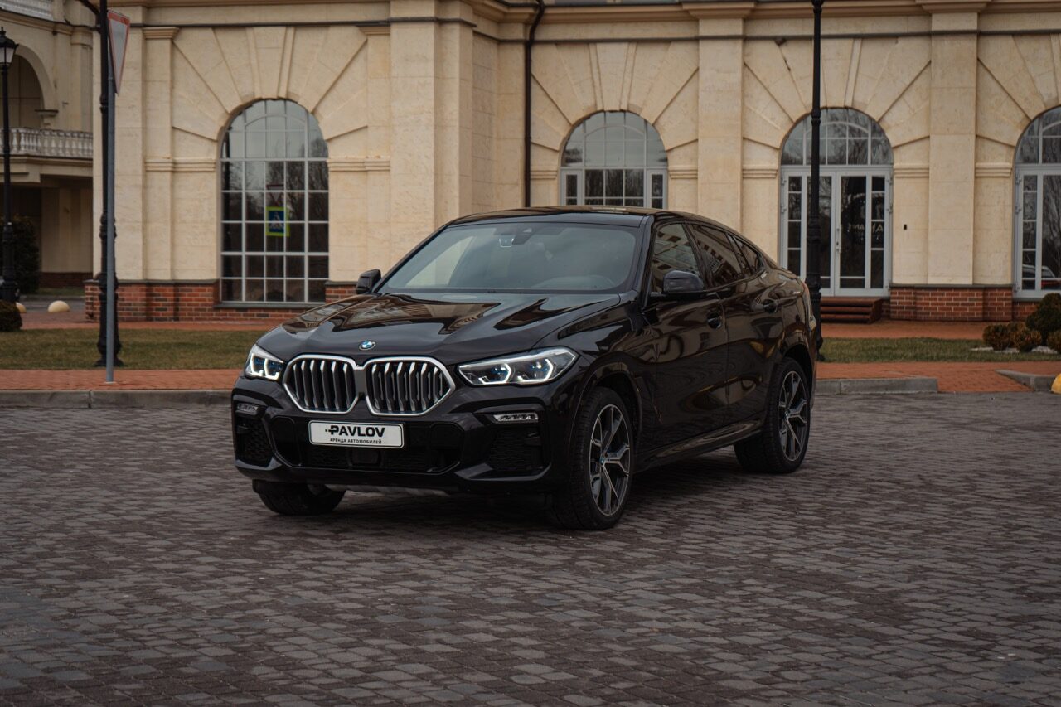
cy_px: 354
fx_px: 1974
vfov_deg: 20.3
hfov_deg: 30.1
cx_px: 530
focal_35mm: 67
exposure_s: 1/400
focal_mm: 67
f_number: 5.6
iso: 125
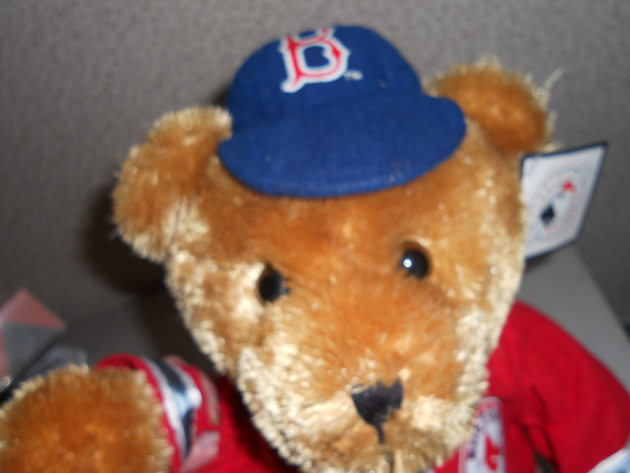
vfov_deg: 44.2
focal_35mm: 32
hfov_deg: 56.8
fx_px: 582
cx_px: 315
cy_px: 236
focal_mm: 5.8
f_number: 8.8
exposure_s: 1/25
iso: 80
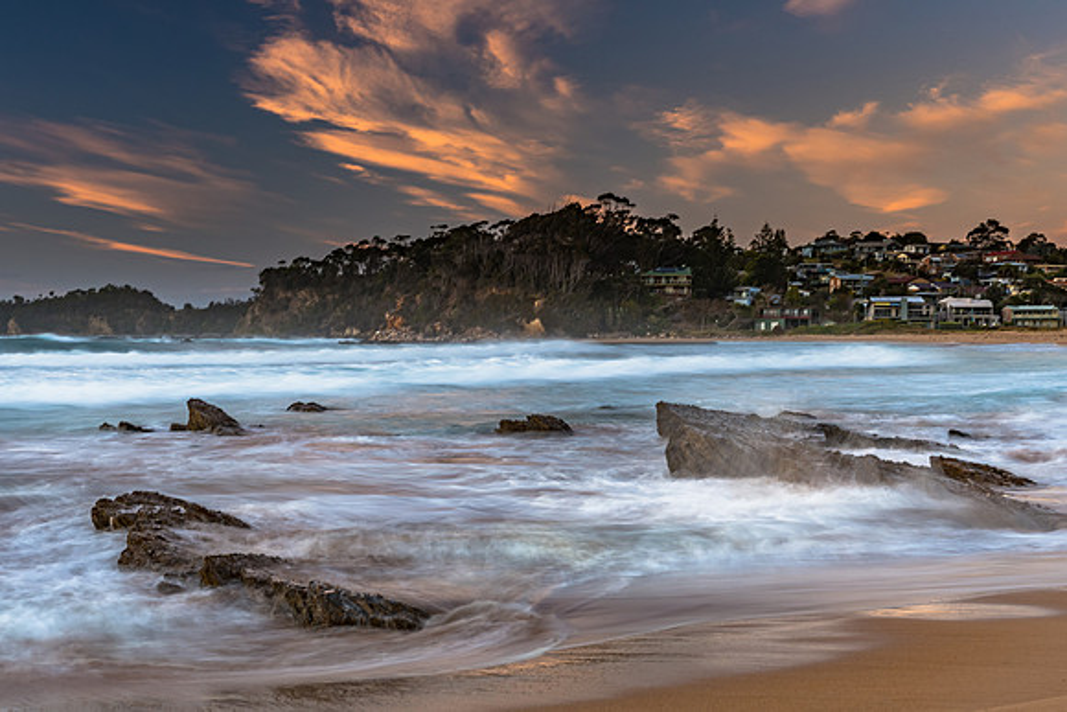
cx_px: 534
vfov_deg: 23.1
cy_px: 356
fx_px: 1739
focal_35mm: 59
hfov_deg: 34.1
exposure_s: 1.6
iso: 80
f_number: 9
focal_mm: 38
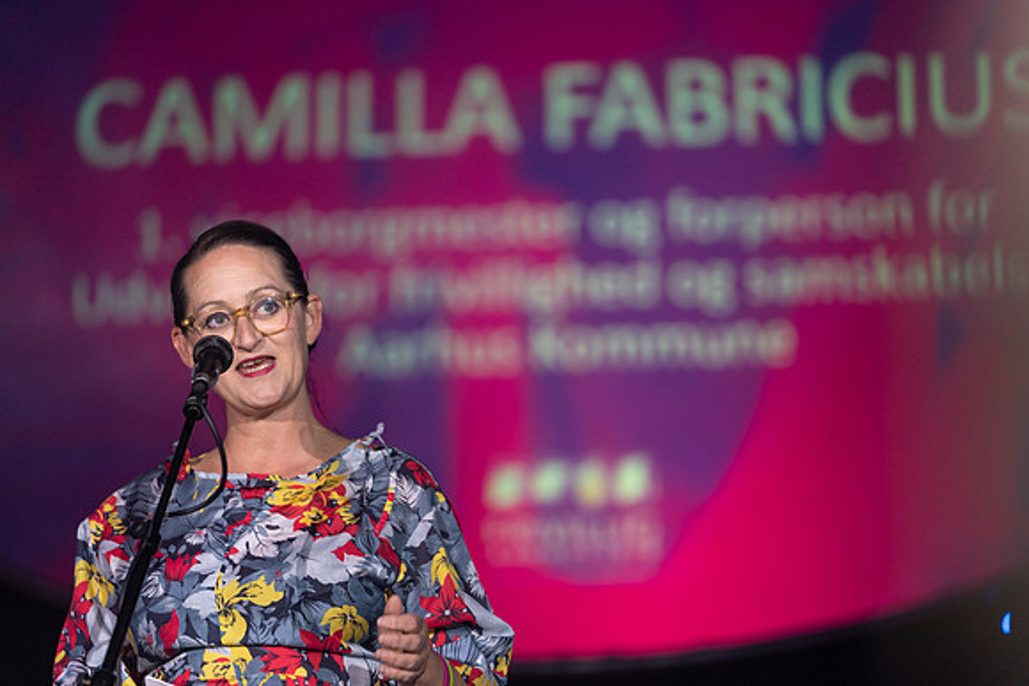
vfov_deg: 7.3
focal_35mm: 187
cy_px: 343
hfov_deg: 11.0
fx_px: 5346
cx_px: 514
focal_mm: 187
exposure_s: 1/400
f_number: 2.8
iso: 800
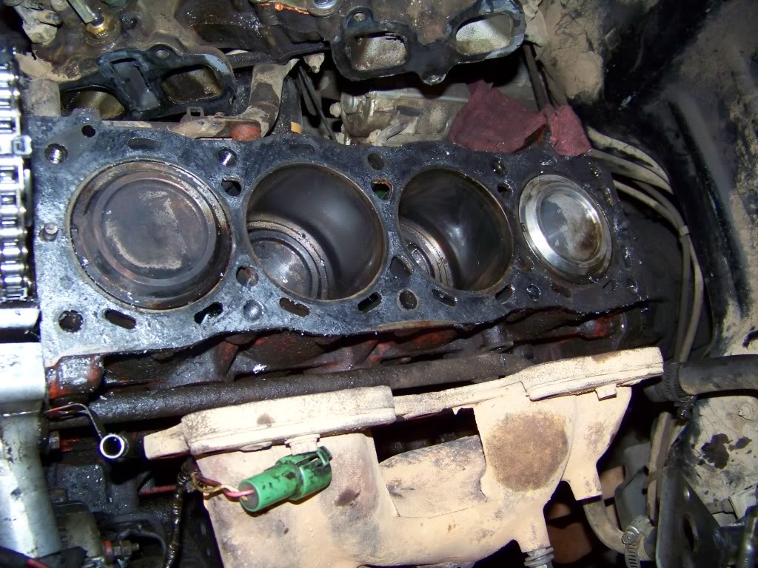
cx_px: 379
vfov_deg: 39.7
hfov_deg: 51.4
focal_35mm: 36
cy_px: 284
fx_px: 788
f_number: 2.8
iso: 200
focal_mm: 5.85
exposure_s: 1/30
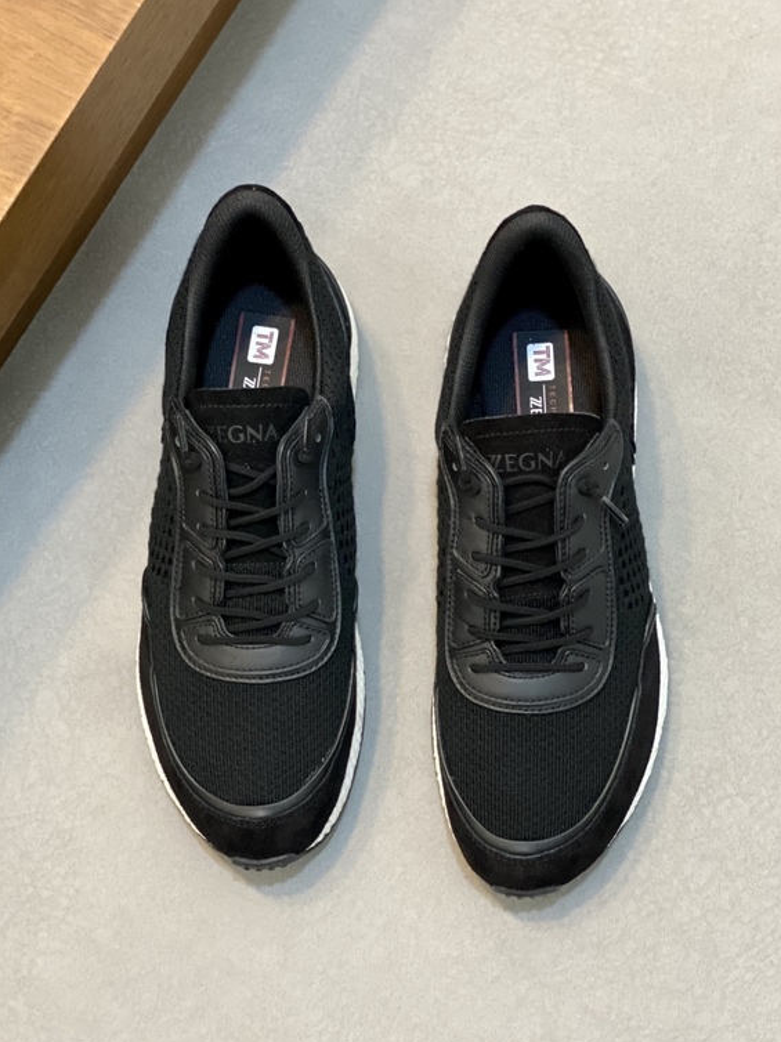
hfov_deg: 21.3
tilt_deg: -75.6
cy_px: 612
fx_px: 2077
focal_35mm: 69
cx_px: 373
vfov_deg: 28.1
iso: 200
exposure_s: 1/100
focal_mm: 6
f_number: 2
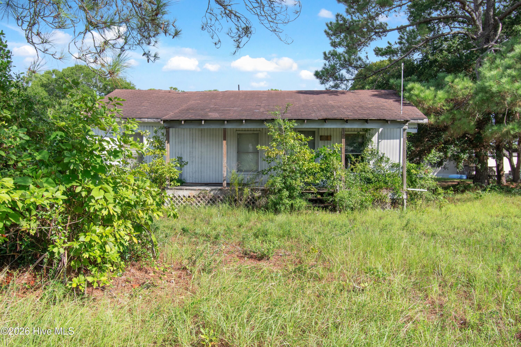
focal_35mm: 30
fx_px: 434
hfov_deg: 61.9
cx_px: 260
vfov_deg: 43.6
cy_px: 174
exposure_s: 1/250
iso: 100
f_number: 8
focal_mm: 20
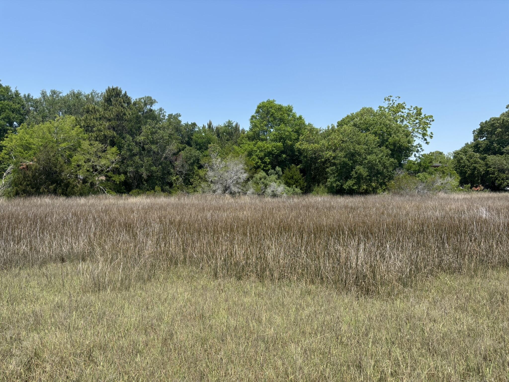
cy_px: 191
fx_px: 382
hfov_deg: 67.3
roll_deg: +0.0
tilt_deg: -0.1
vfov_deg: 53.1
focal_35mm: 26
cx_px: 254
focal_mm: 5.96
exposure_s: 1/2451
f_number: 1.6
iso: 50
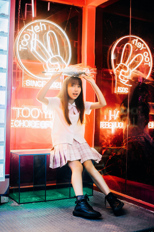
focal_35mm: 50
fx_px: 321
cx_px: 77
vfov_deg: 39.6
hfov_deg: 27.0
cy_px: 116
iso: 500
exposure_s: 1/60
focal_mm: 50
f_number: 2.2
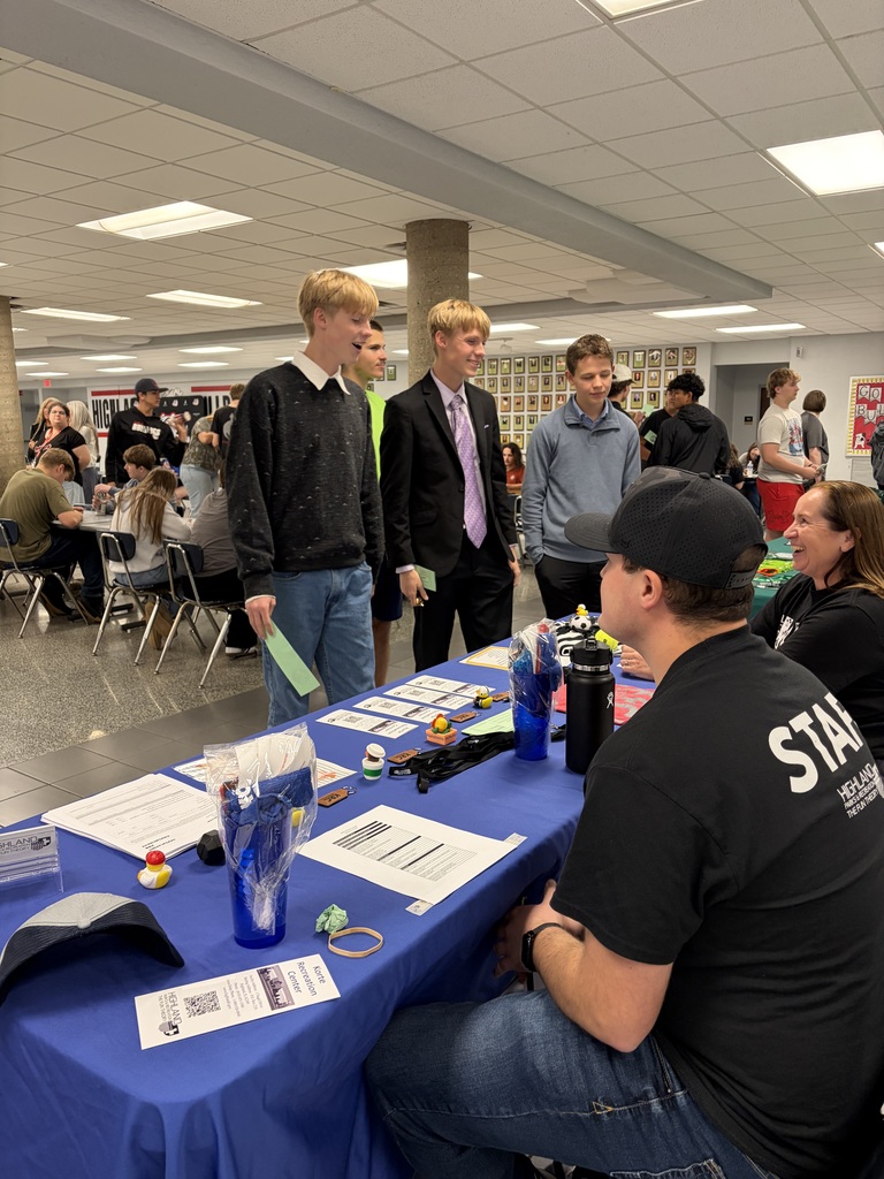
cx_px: 442
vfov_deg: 67.3
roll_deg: +0.4
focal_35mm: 26
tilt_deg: -11.0
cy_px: 590
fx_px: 885
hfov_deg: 53.1
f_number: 1.6
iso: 160
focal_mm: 5.96
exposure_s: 1/60
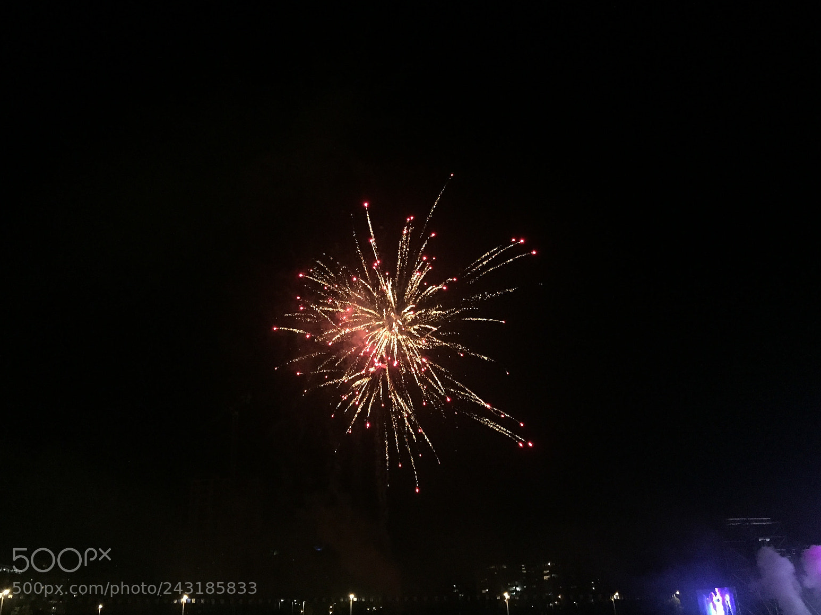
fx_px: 711
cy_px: 312
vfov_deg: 46.8
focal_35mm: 30
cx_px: 404
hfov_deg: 60.0
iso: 320
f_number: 2.2
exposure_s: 1/33
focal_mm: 4.15
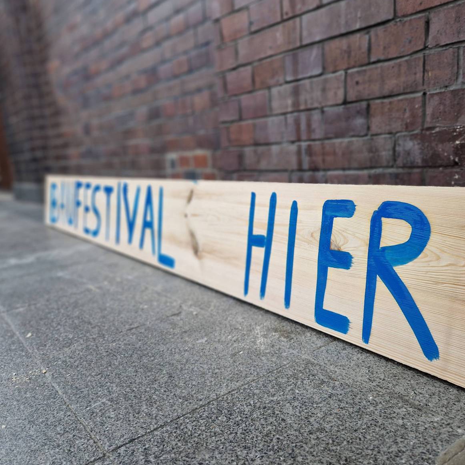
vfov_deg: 57.3
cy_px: 237
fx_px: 426
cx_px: 243
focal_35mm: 28
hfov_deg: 57.3
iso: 250
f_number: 1.8
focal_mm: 5.4
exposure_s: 1/50
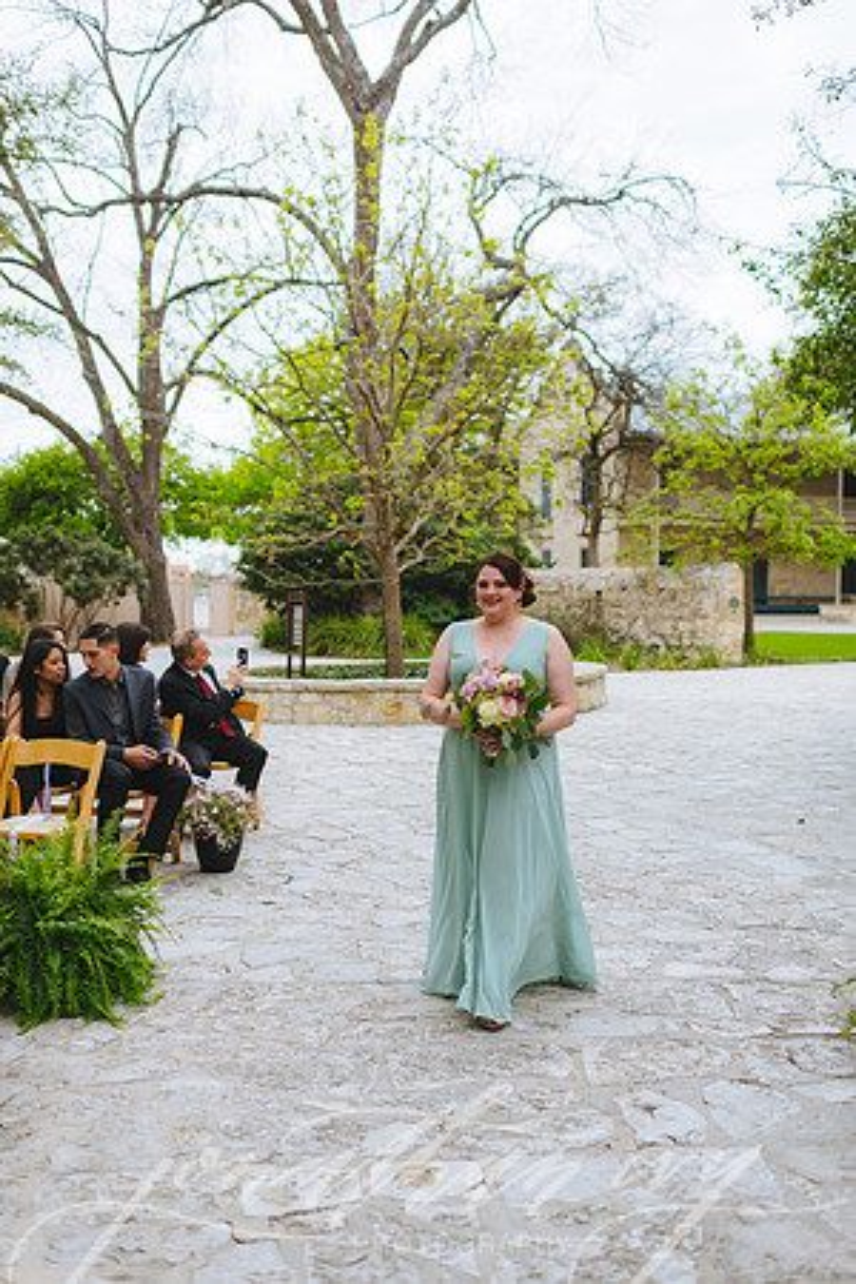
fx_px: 1248
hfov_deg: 37.9
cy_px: 642
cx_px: 428
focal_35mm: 35
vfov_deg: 54.4
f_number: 2
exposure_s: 1/2000
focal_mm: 35
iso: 80
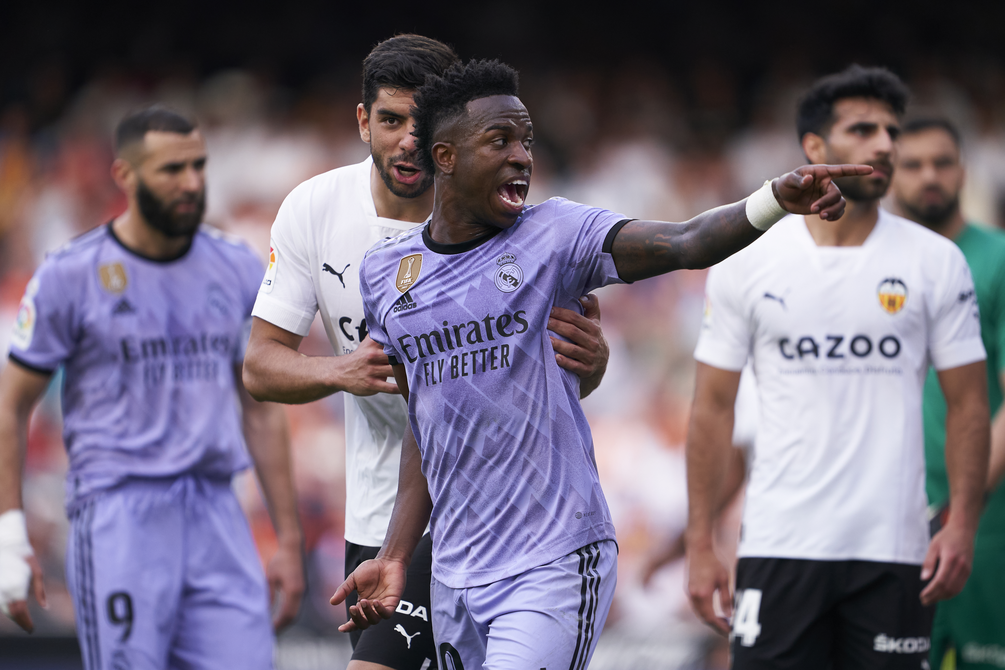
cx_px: 502
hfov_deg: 5.2
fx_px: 11166
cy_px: 335
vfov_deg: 3.4
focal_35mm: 400
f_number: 2.8
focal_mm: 400
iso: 1000
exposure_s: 1/2000
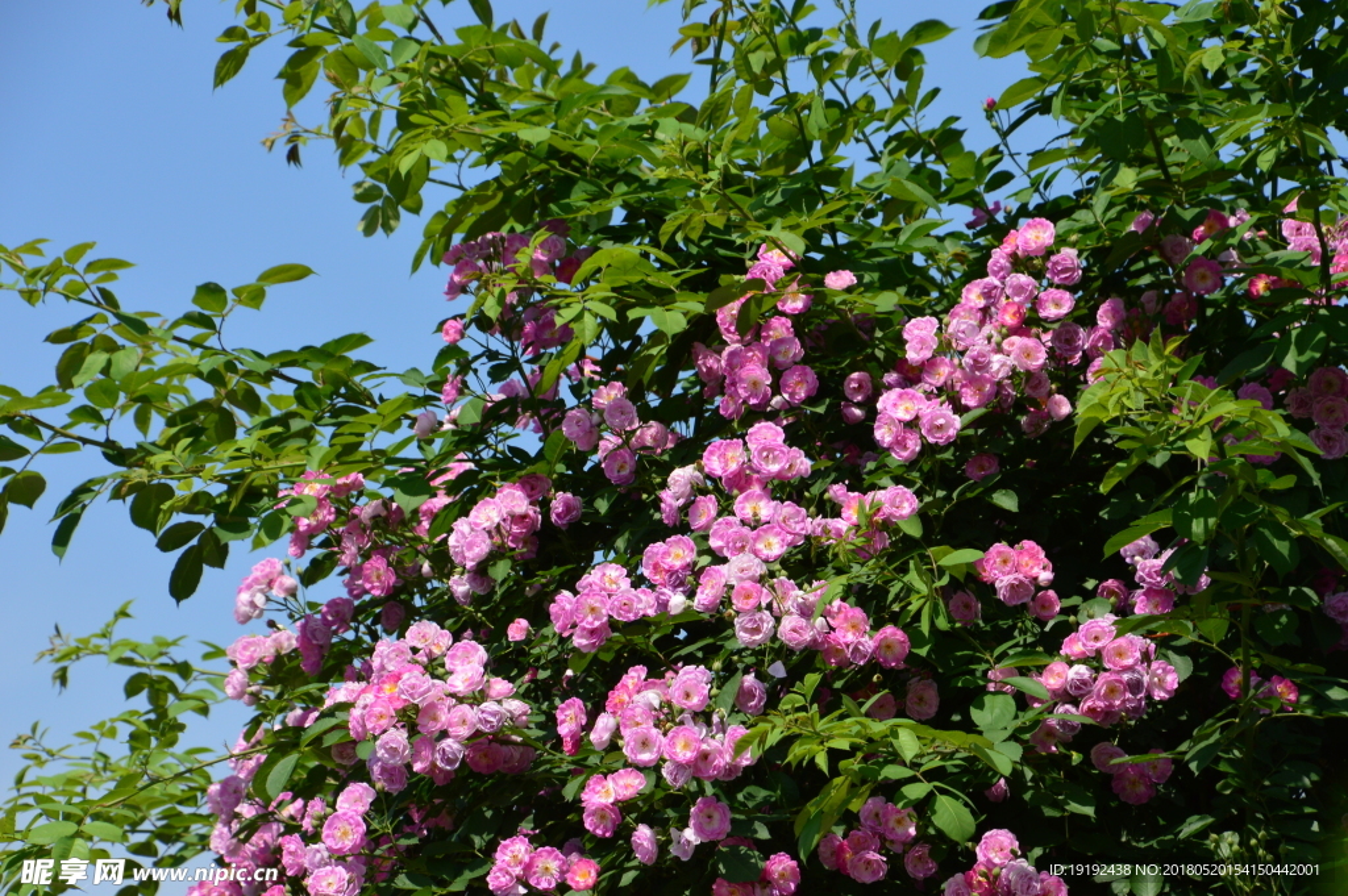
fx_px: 9821
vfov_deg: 5.2
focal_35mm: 262
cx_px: 674
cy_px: 448
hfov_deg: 7.9
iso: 220
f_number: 16
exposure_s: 1/250
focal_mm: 175
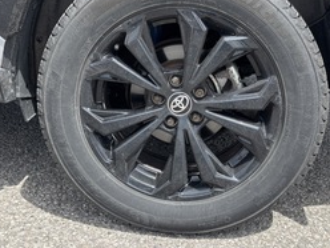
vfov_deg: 32.1
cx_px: 177
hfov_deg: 42.9
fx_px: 419
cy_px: 54
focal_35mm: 44
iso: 50
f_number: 1.6
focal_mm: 5.96
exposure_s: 1/1016
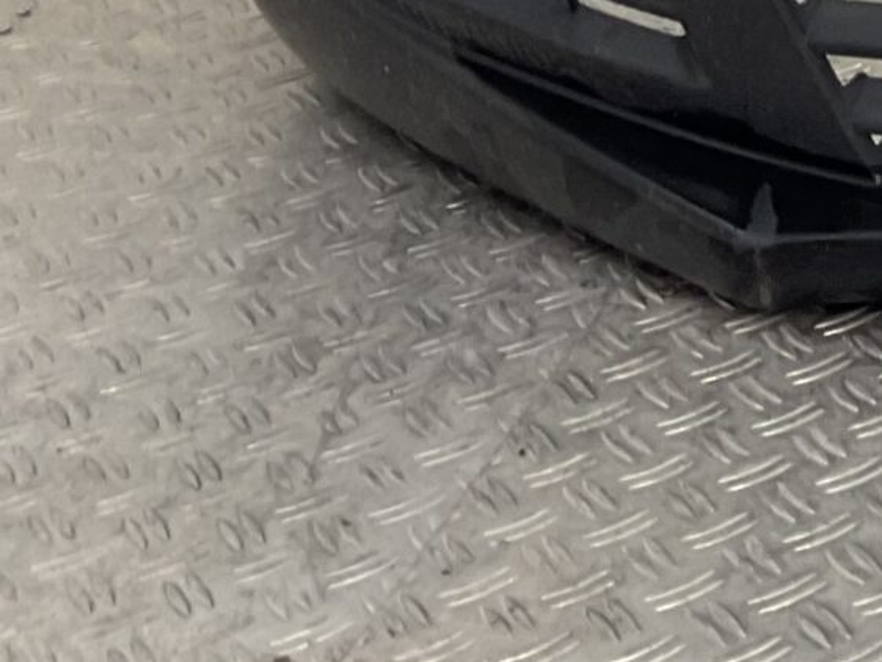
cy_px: -803
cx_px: 1808
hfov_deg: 12.9
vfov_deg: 10.1
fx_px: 3365
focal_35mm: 132
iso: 20
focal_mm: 3
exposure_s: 1/120
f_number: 1.8
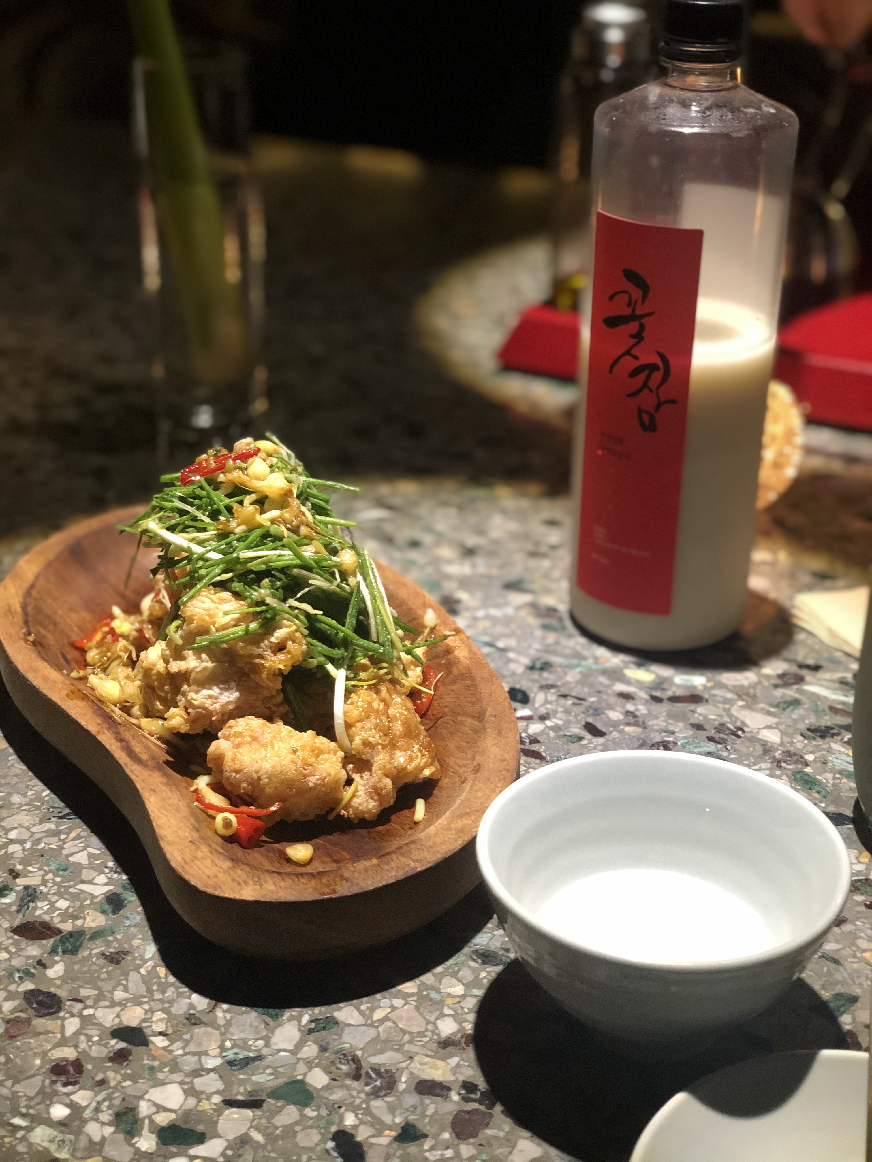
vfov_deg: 36.8
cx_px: 436
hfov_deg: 28.0
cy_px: 581
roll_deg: -0.9
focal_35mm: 52
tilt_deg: -25.5
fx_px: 1747
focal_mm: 6
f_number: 2.4
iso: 160
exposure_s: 1/13
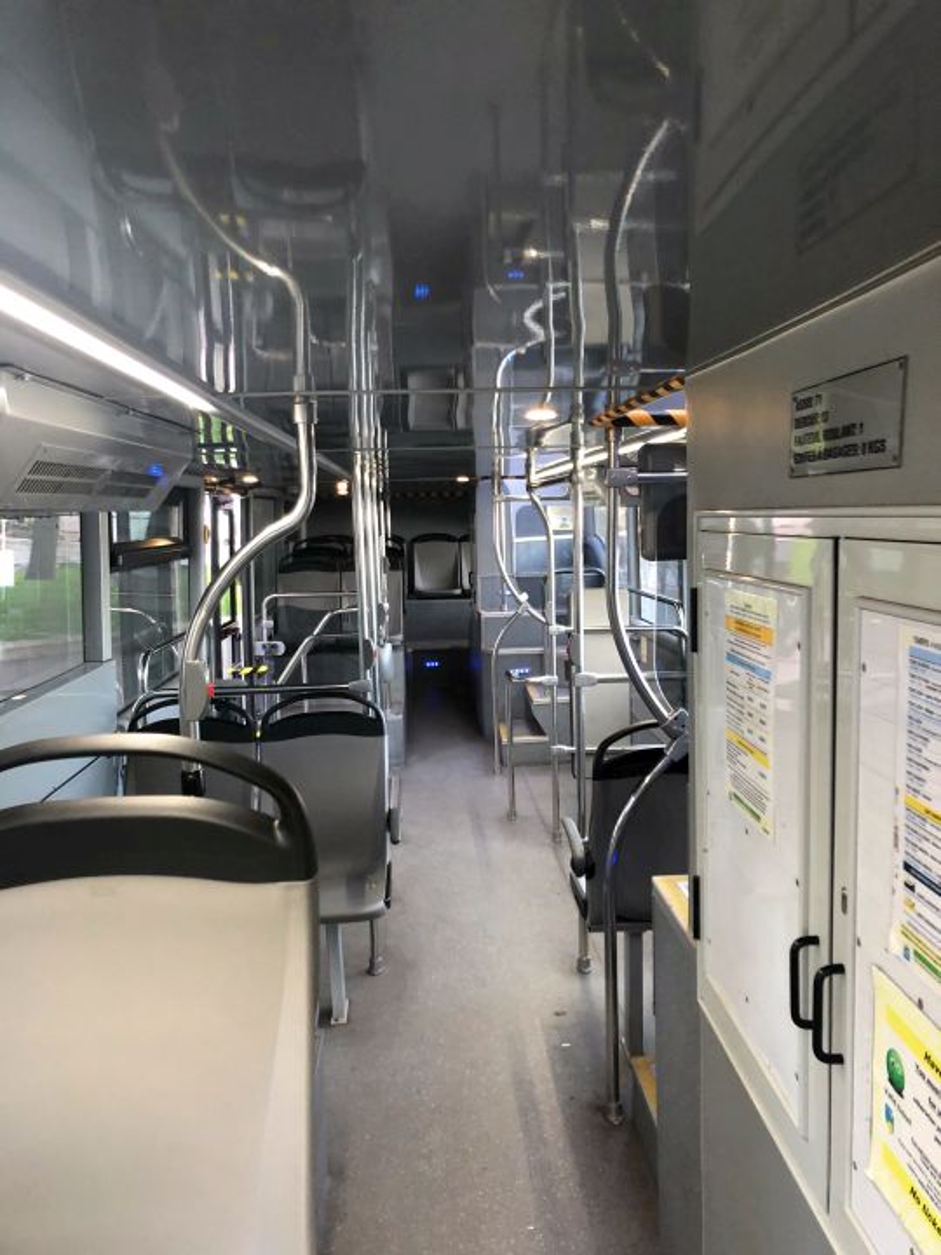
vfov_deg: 63.4
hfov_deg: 49.7
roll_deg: -0.8
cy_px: 628
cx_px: 470
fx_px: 1015
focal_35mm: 28
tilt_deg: -6.5
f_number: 1.8
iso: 50
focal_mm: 4
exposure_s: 1/15
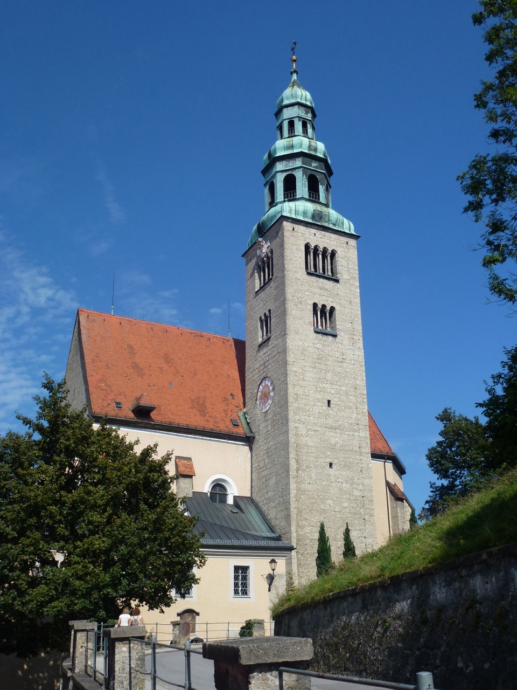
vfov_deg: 49.0
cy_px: 345
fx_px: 757
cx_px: 258
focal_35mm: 38
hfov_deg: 37.7
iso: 100
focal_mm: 6.8
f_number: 3.8
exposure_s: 1/1000
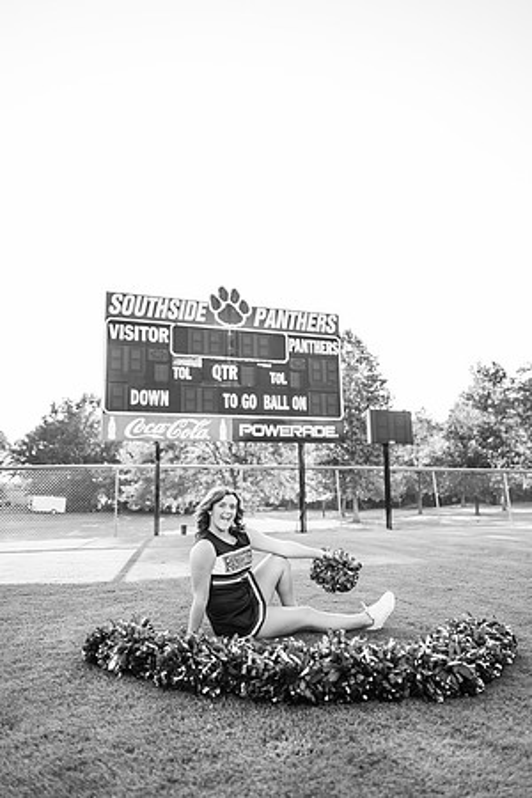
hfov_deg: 53.1
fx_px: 532
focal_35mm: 24
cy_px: 399
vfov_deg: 73.7
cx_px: 266
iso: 125
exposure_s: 1/500
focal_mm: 24
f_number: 2
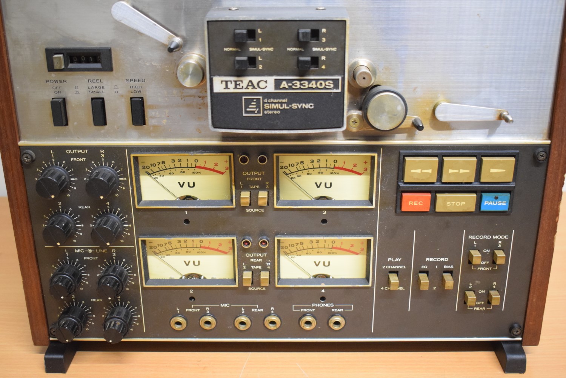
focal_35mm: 42
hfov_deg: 46.4
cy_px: 189
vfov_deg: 31.9
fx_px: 660
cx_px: 283
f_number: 4.2
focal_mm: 28
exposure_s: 1/100
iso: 3200
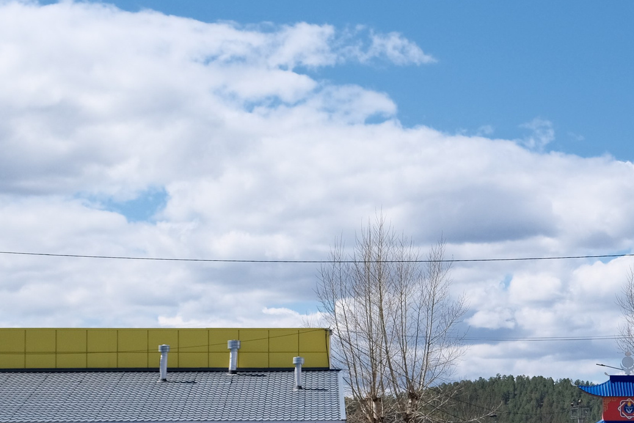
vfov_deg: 12.8
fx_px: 1867
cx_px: 525
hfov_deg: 19.1
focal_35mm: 106
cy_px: 384
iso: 320
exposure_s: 1/1000
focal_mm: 28.9
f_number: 5.6
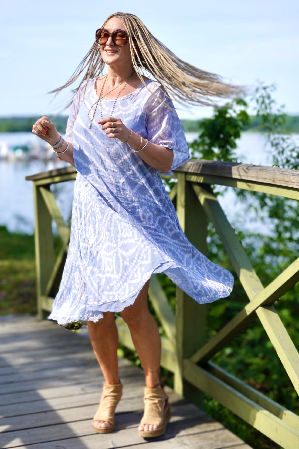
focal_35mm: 54
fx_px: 673
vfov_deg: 36.9
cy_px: 224
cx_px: 150
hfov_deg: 25.1
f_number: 5.6
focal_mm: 36
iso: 100
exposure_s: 1/500
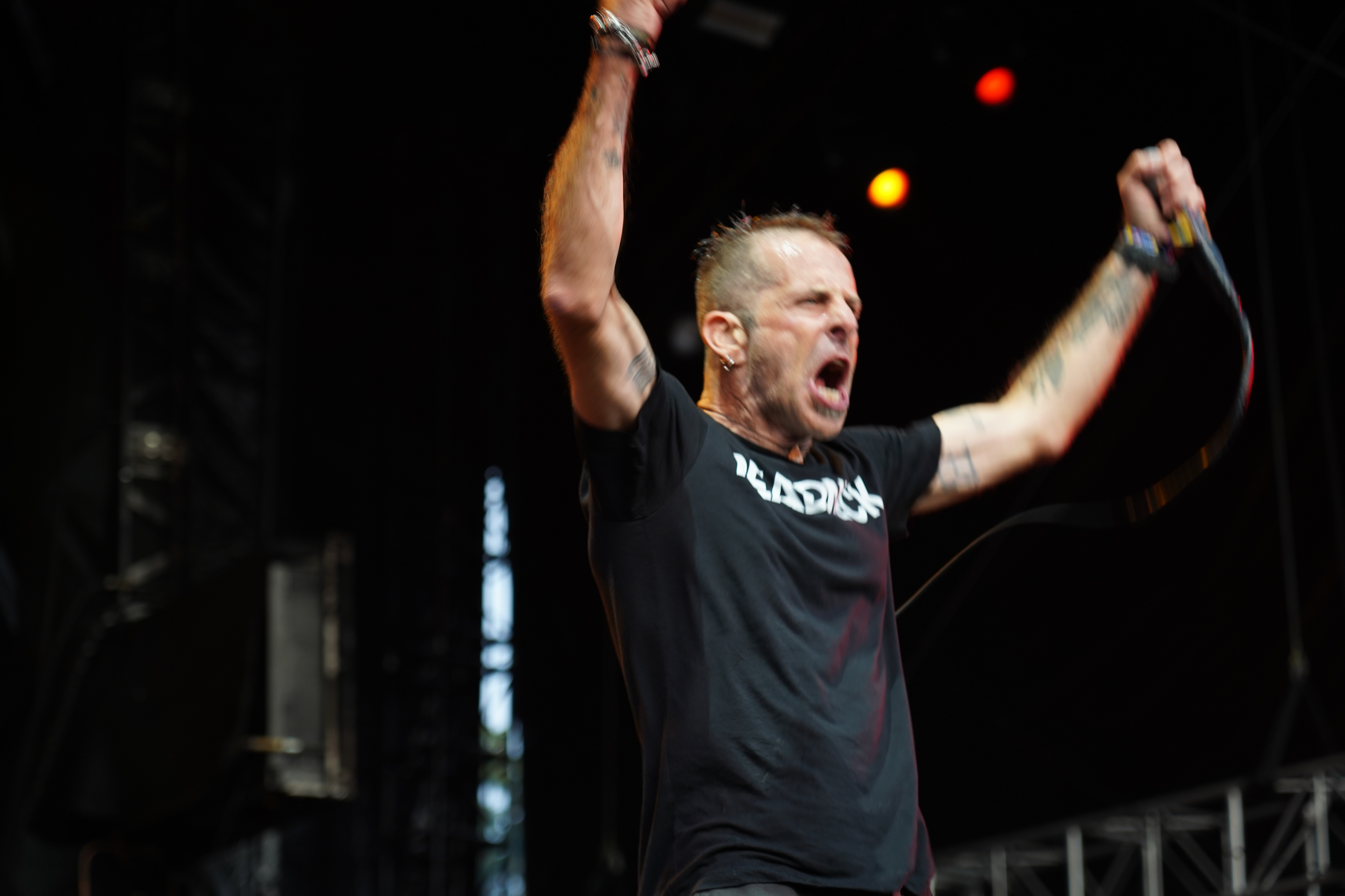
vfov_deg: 13.0
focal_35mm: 105
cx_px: 672
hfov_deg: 19.5
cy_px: 448
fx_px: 3923
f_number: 4
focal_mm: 105
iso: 400
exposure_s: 1/125
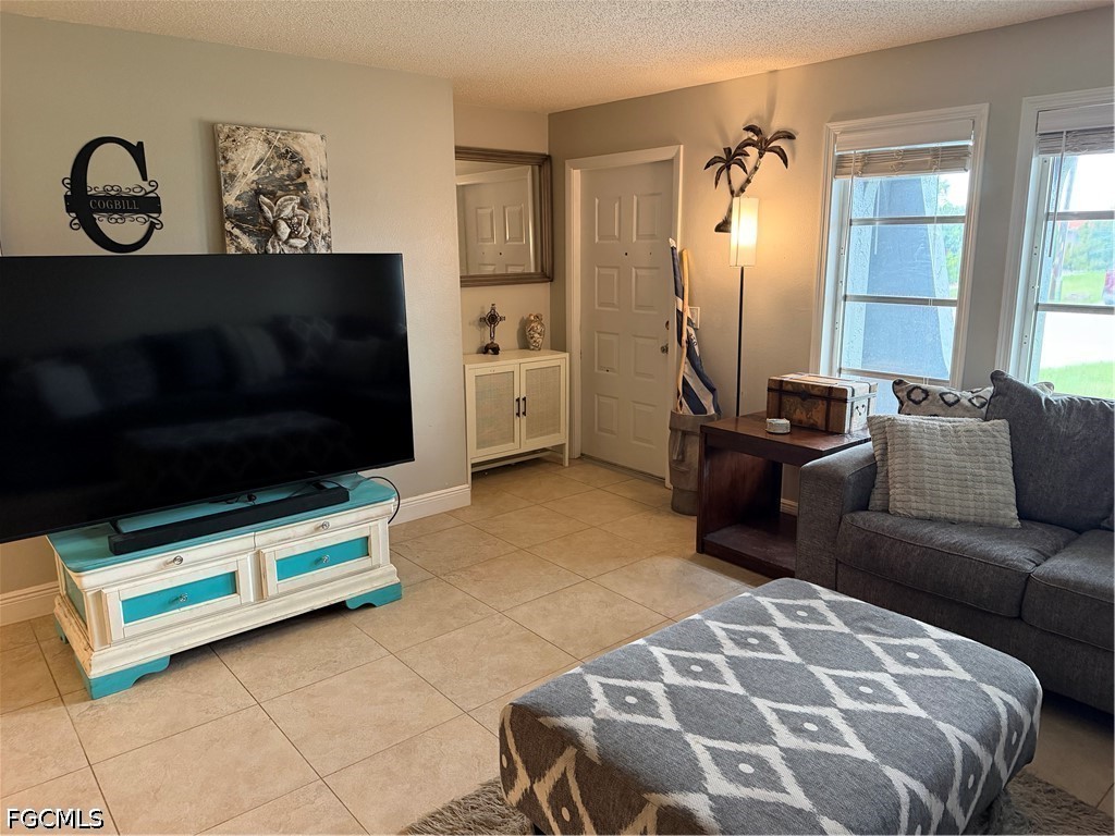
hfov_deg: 71.6
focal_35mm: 24
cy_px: 418
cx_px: 558
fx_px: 773
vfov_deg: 56.8
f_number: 1.78
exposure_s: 1/60
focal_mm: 6.76
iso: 500
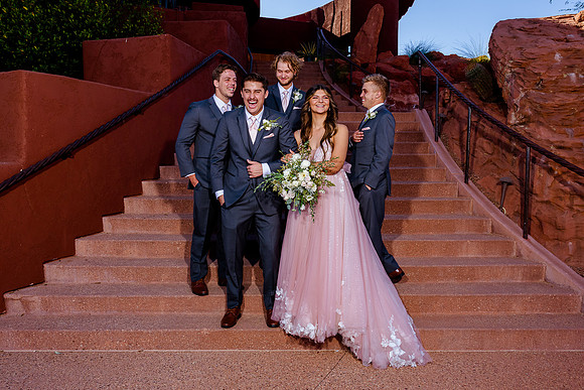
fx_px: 483
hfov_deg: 62.3
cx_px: 284
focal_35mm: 30
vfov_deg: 43.9
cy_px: 180
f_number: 8
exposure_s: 1/160
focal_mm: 24
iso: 200
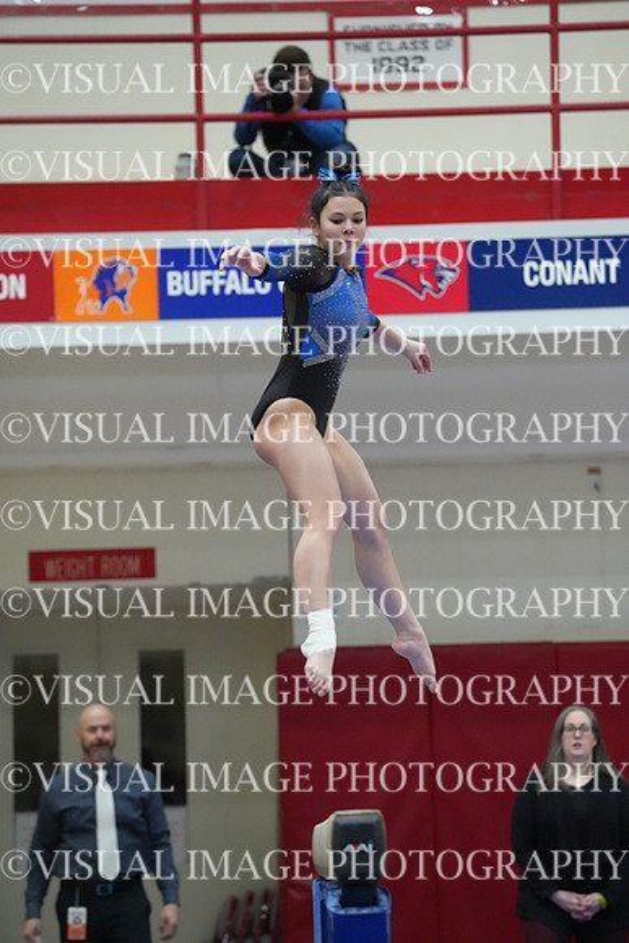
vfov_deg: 11.9
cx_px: 314
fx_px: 4531
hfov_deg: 7.9
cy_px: 472
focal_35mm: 173
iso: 16000
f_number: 4
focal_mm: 173
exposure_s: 1/1250
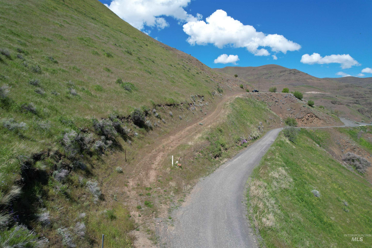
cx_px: 186
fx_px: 227
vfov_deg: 57.2
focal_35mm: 22
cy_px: 124
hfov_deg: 78.6
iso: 110
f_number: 2.8
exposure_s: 1/2000
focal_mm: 8.38
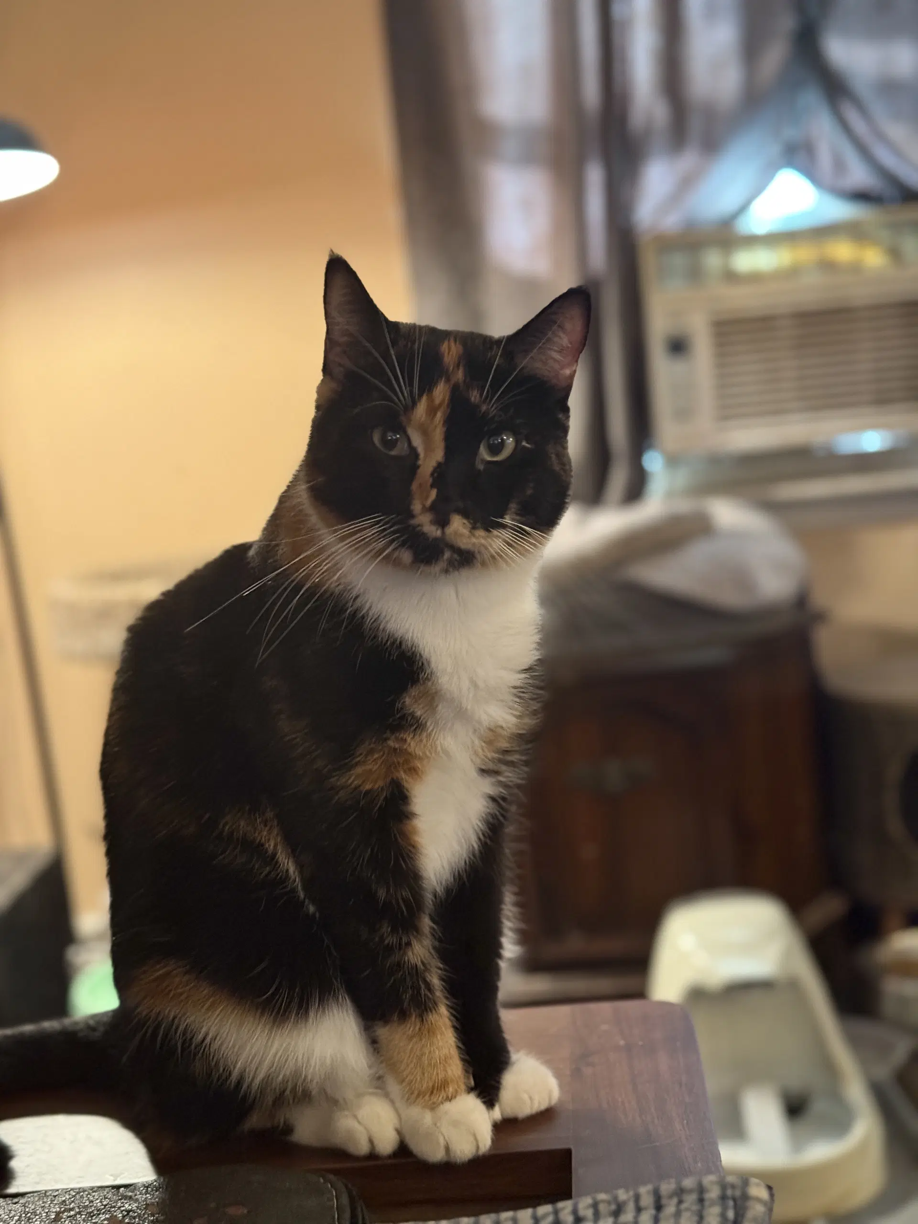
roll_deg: +5.4
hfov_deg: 30.3
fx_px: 1697
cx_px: 459
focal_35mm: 48
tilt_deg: -8.4
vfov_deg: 39.7
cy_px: 612
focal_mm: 6.76
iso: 500
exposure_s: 1/30
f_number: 1.78
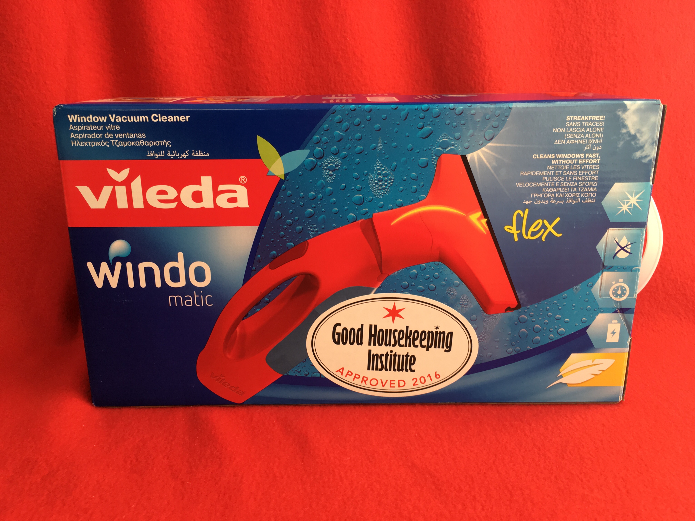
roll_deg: +0.0
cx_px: 348
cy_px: 260
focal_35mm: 29
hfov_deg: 61.7
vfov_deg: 48.2
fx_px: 582
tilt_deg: -15.2
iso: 32
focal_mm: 4.15
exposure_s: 1/50
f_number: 2.2
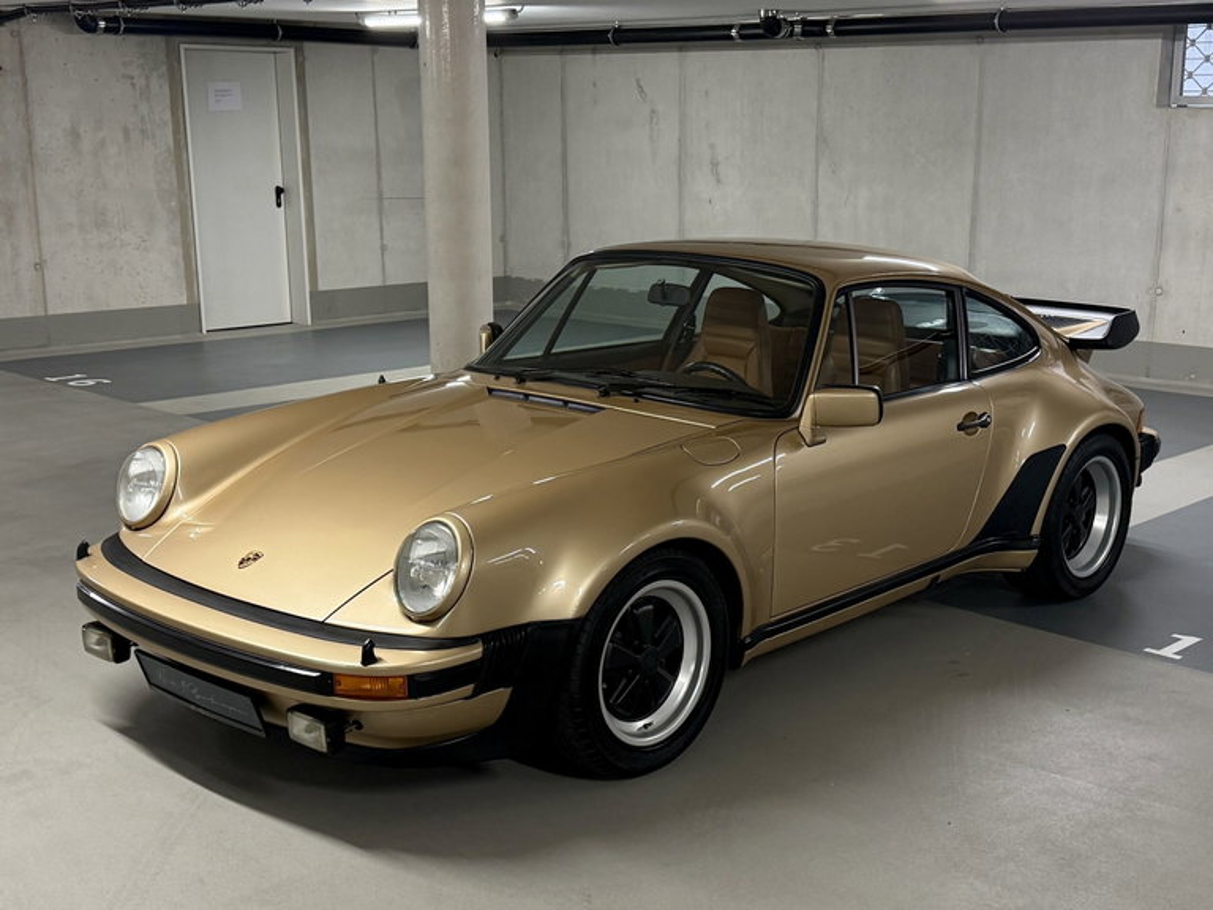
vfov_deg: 56.8
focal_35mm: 24
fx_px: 841
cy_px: 455
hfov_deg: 71.6
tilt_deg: -13.9
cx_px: 606
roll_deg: +0.1
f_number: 1.78
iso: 250
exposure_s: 1/100
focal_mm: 6.76
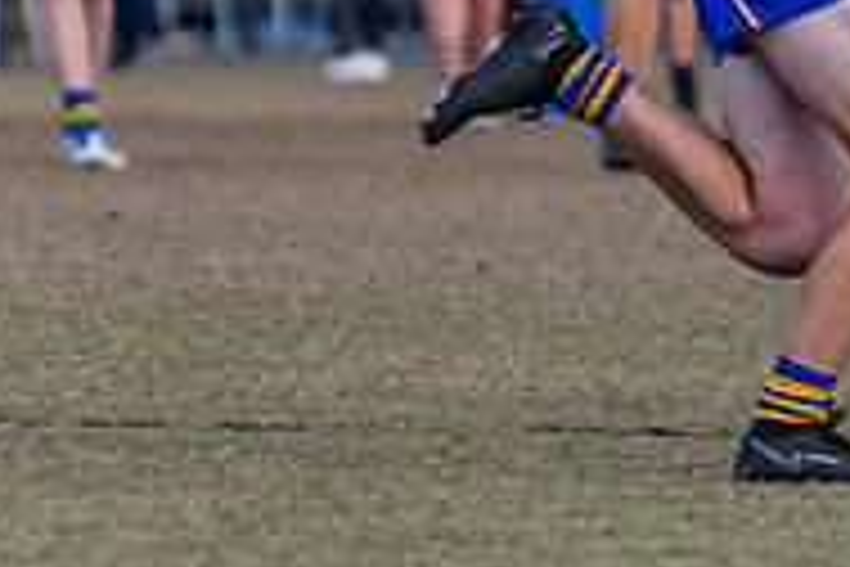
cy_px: -80
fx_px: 25333
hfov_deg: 1.9
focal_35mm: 1073
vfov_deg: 1.3
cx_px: 1728
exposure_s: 1/2000
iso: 800
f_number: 5
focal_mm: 250
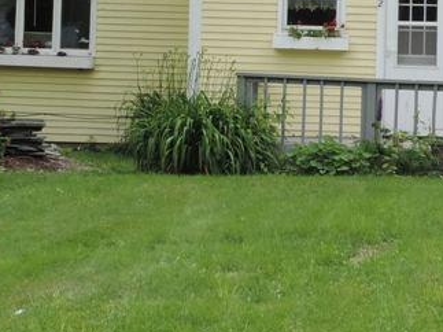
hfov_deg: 17.7
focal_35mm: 111
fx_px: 1420
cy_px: -34
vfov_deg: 13.1
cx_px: 252
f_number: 3.3
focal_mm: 6.2
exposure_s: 1/250
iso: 80
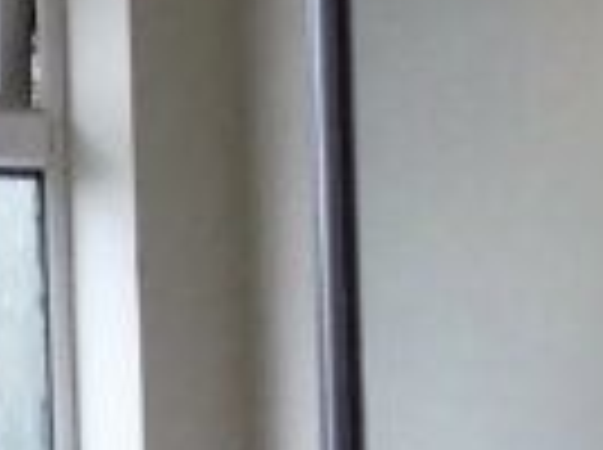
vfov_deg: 8.8
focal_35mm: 153
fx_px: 2660
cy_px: 1080
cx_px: 148
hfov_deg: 12.9
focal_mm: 3.6
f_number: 2.8
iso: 400
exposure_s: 1/320
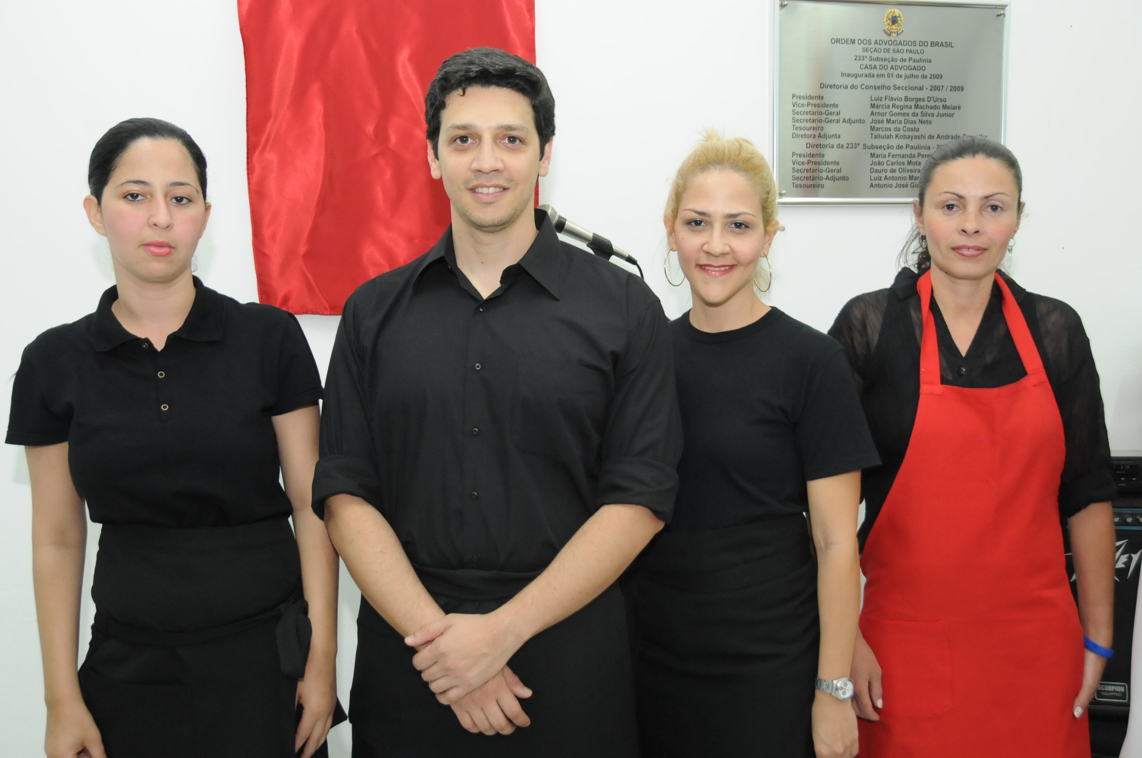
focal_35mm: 39
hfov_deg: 49.6
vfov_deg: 34.1
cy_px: 379
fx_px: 1236
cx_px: 571
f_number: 4
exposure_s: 1/50
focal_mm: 26
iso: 1250
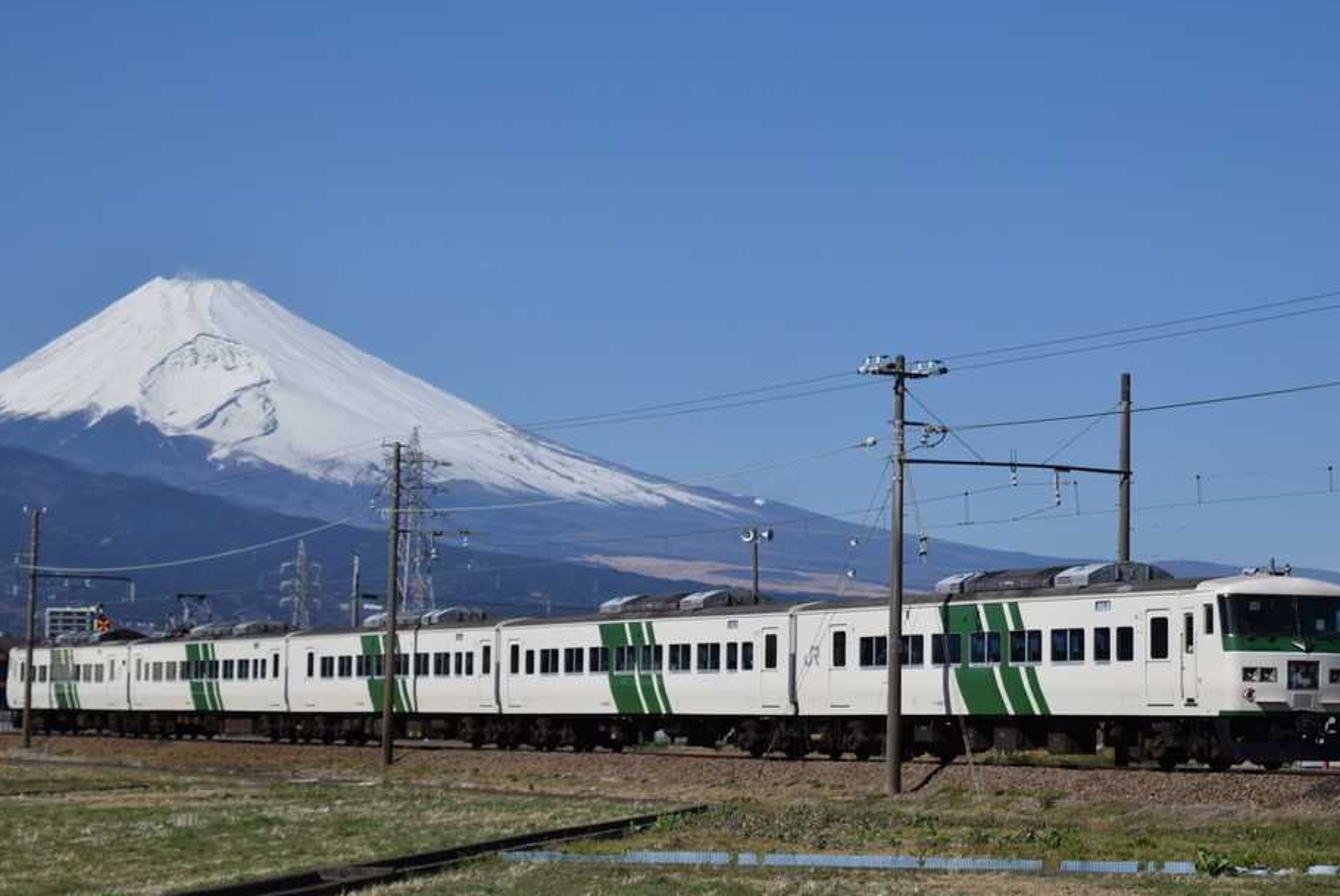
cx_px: 703
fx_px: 4048
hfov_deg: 18.8
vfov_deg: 12.6
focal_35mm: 109
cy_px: 344
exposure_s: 1/1250
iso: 100
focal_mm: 55
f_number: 7.1
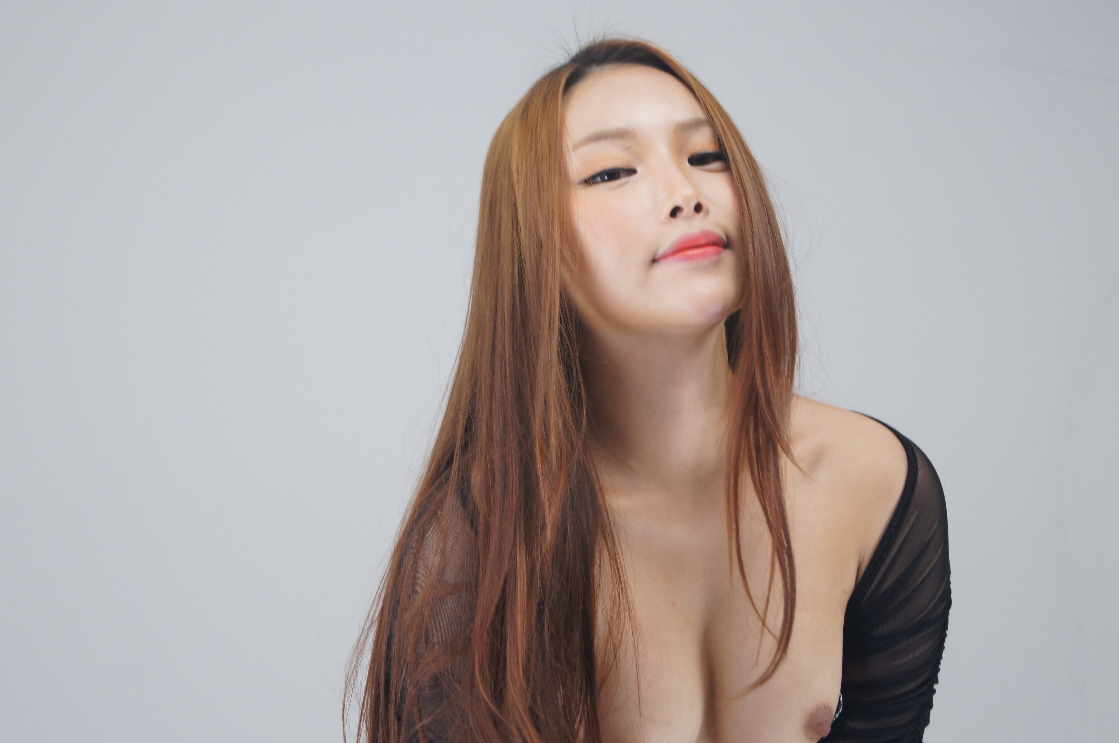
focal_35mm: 82
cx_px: 560
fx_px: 2562
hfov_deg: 24.6
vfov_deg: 16.5
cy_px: 372
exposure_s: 1/160
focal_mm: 55
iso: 800
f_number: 5.6
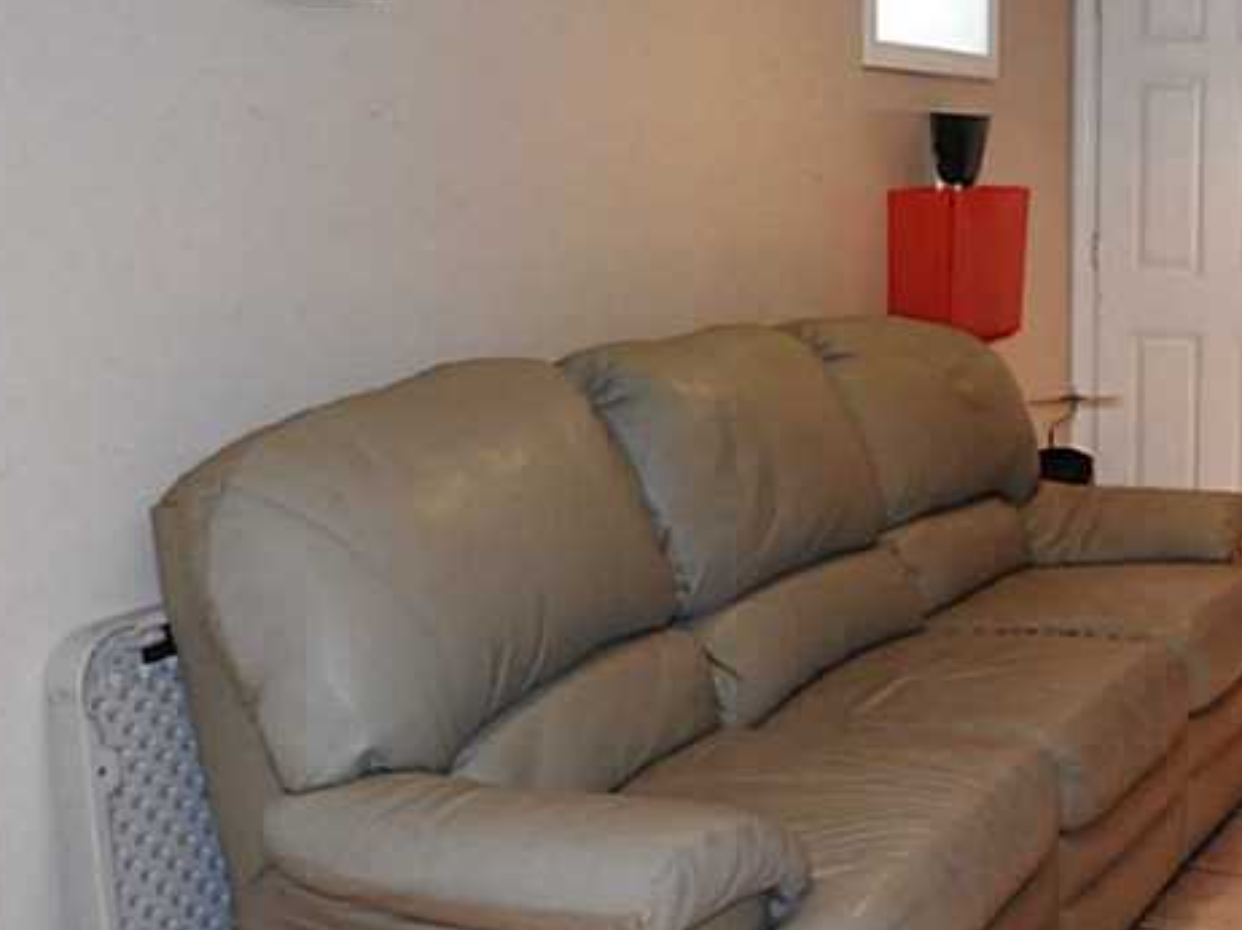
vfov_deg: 27.9
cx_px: 952
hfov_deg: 35.9
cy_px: 325
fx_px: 1865
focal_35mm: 52
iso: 200
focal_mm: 5.4
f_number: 3.5
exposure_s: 1/30
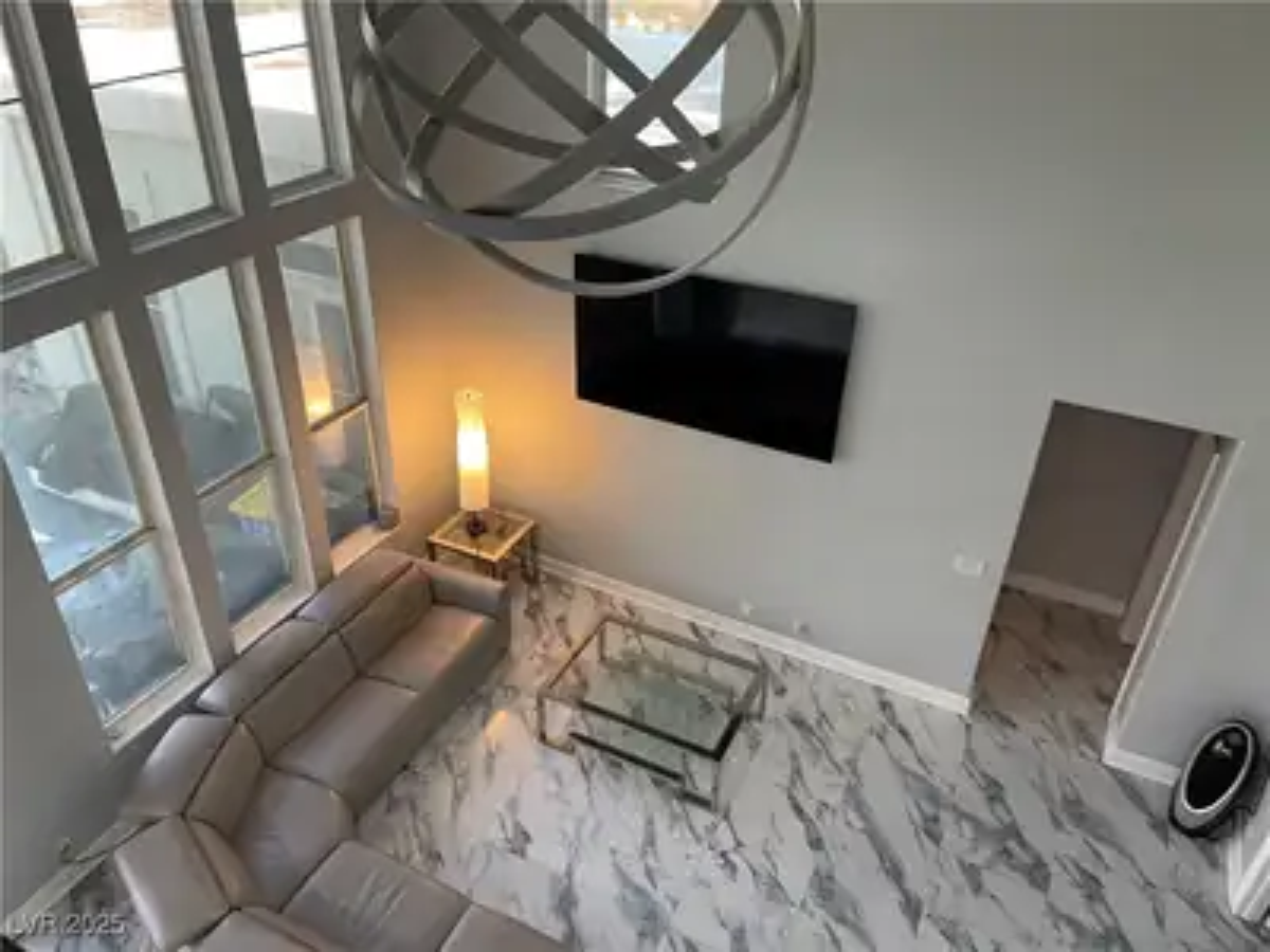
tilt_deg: -32.3
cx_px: 635
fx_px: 917
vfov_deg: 54.9
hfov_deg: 69.4
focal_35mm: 25
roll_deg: -2.1
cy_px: 476
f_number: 1.6
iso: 250
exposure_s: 1/60
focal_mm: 5.1
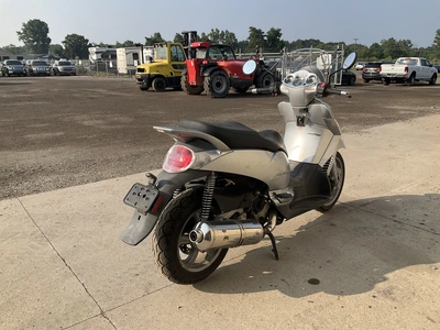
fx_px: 369
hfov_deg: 61.7
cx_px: 220
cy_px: 165
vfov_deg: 48.2
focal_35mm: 29
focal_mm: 3
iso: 25
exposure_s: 1/1168
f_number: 1.8
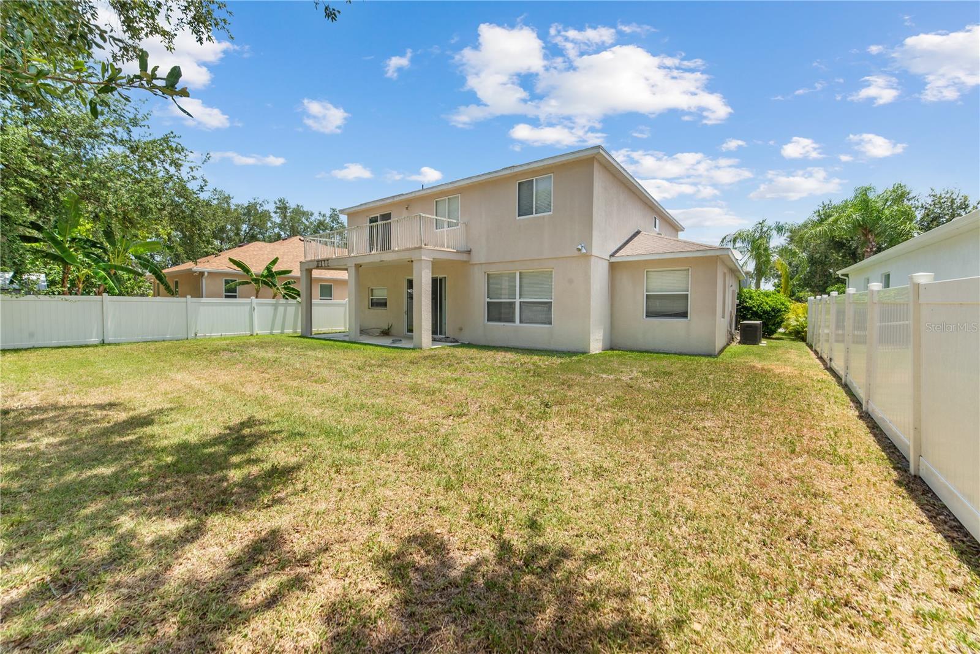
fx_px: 381
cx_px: 490
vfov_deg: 81.2
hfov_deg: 104.2
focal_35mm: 14
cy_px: 327
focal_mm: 14
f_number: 11
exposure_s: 1/400
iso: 160
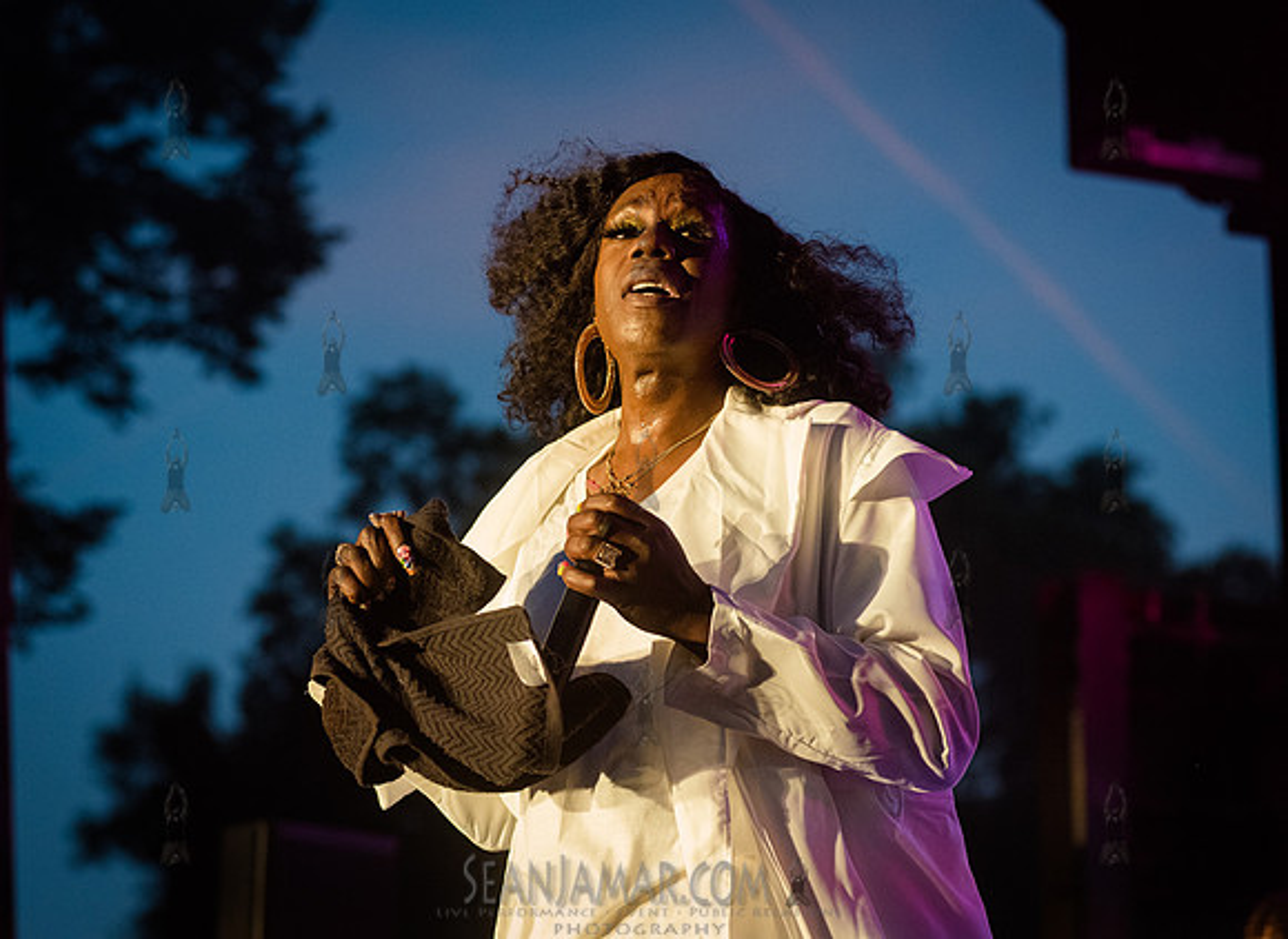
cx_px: 515
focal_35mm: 122
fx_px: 4507
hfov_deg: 16.3
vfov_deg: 11.9
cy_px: 424
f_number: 4
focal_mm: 105
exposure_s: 1/800
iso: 4000
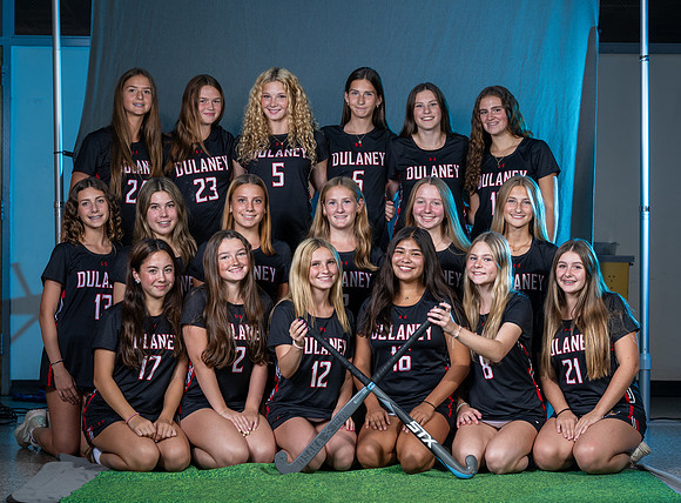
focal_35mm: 104
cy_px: 286
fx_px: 2029
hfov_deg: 19.0
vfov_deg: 14.1
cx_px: 364
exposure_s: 1/160
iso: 80
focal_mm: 84
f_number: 5.6
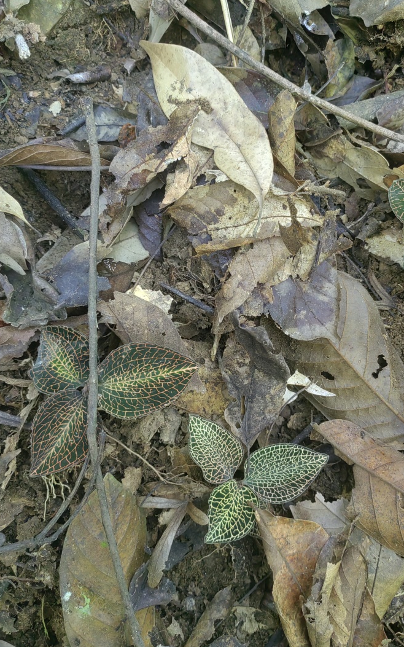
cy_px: 322
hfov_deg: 43.0
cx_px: 236
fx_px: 511
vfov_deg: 64.6
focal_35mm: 29
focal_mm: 5.52
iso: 1000
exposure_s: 1/100
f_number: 1.9
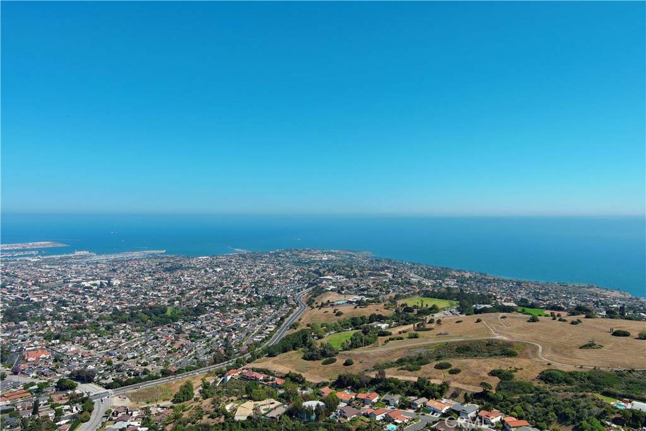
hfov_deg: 63.7
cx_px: 323
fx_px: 520
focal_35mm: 29
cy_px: 216
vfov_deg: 45.0
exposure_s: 1/2128
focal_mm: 10.57
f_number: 2.8
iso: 100
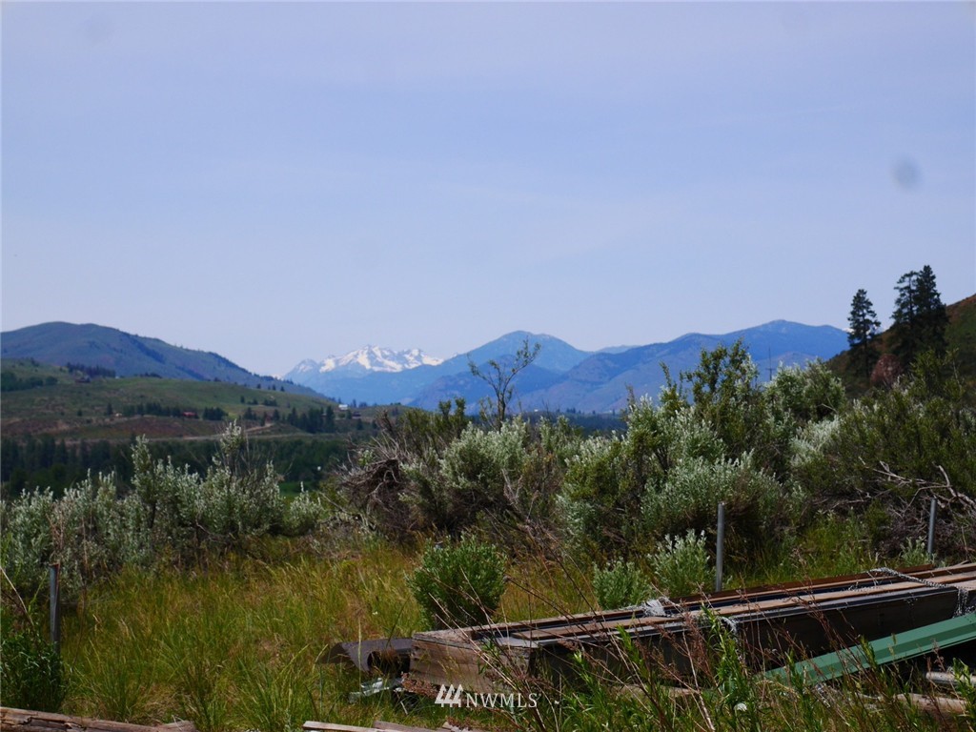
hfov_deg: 23.3
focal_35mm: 84
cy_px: 366
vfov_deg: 17.6
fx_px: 2368
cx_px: 488
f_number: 9
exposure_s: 1/400
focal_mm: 42
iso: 200
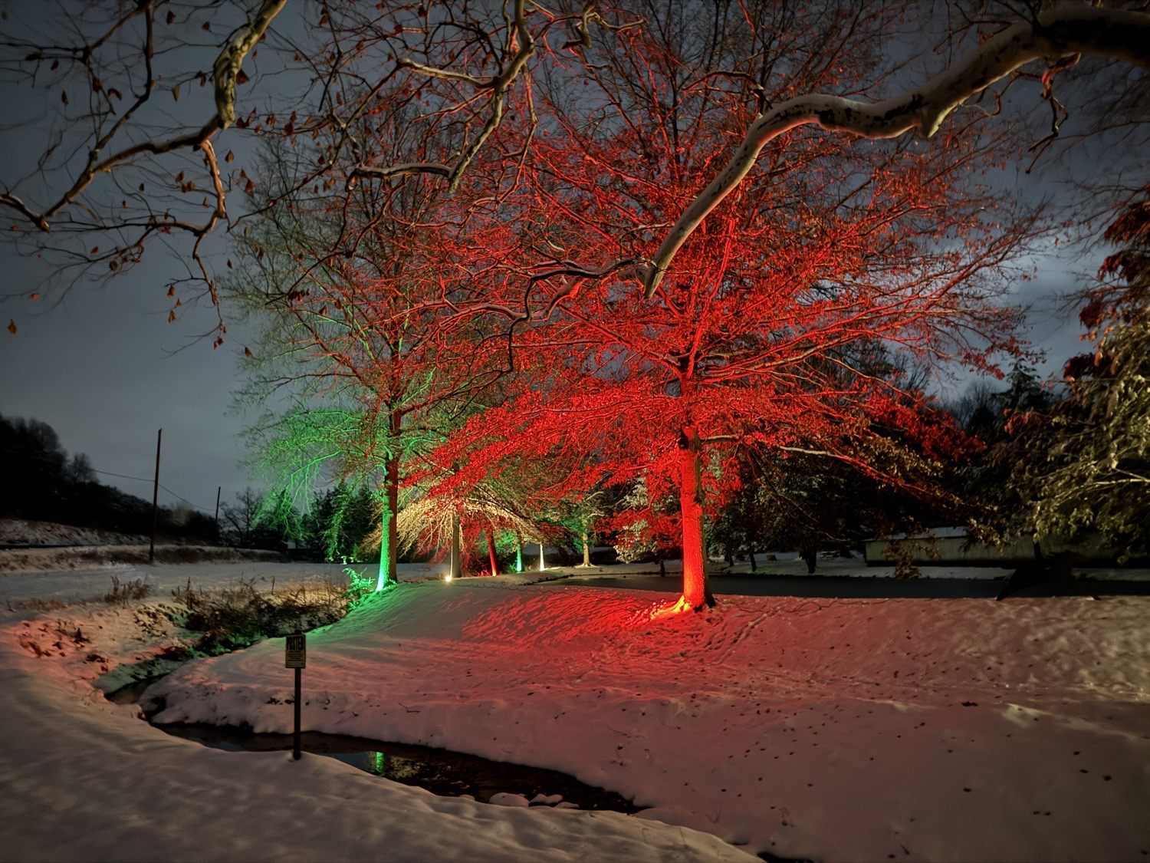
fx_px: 797
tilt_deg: +9.2
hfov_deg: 71.6
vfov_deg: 56.8
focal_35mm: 24
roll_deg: +1.5
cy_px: 432
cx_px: 575
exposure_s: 1/2
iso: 2500
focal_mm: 6.76
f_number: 1.78
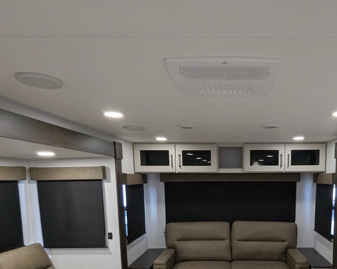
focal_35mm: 27
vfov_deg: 50.1
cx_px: 236
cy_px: 214
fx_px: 269
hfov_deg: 61.8
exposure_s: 1/69.5
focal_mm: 2.35
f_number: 2.2
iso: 227
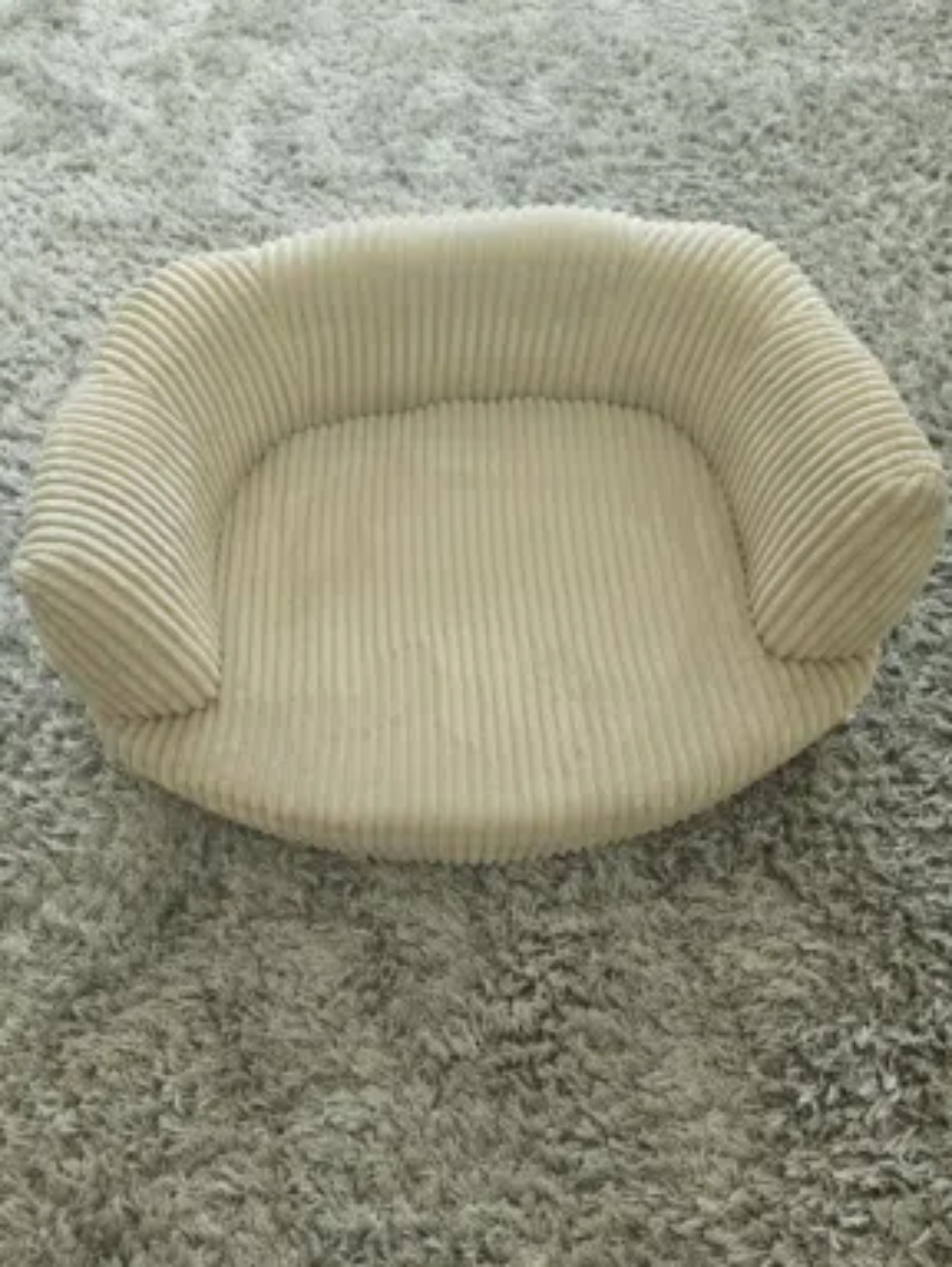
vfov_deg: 71.5
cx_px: 466
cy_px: 622
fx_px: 879
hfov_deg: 56.9
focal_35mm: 24
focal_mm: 6.3
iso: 250
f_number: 1.7
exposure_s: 1/100
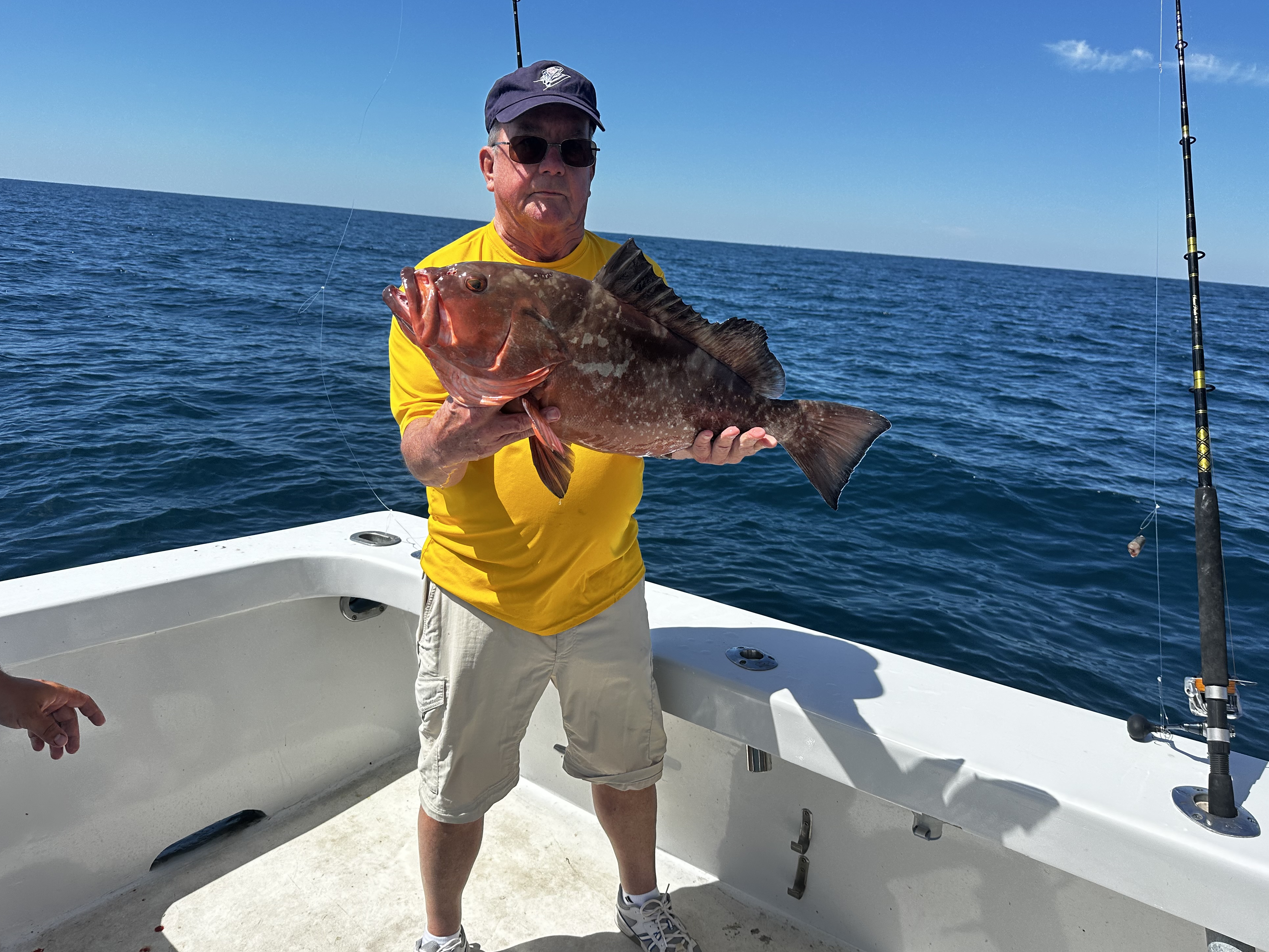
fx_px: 916
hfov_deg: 69.4
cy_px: 472
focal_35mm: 25
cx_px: 609
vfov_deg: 54.9
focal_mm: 6.86
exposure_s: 1/5525
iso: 80
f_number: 1.78
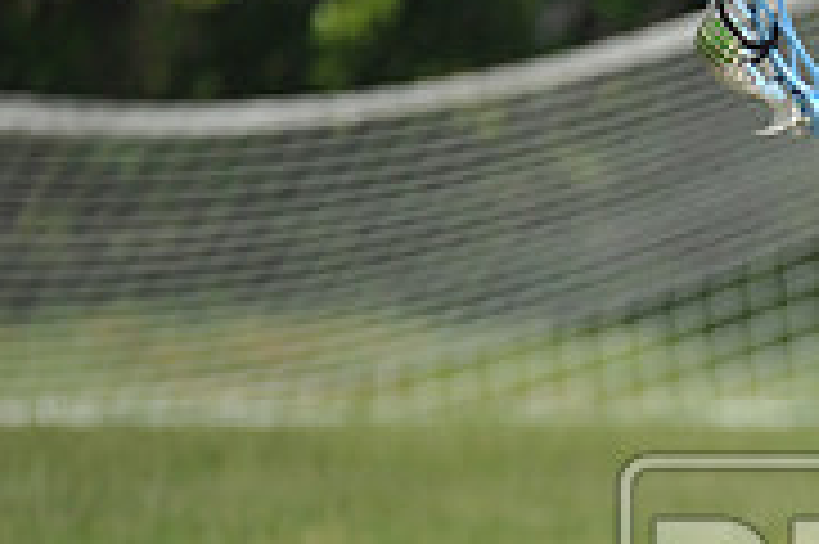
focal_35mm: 1117
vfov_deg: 1.2
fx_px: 25388
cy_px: 620
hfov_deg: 1.8
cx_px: 1156
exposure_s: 1/4000
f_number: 4
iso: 640
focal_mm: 350
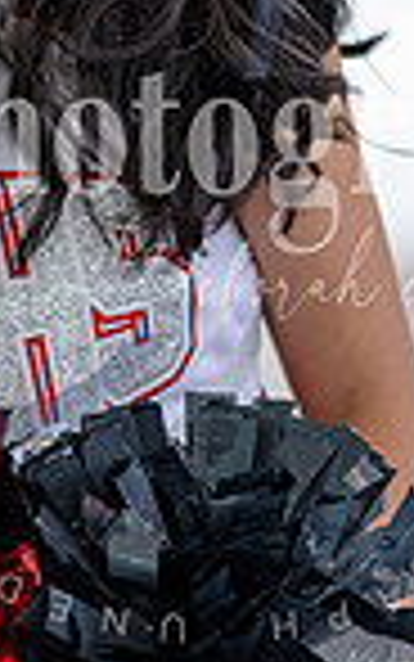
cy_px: 63
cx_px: 140
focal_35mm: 405
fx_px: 7304
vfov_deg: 5.2
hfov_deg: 3.2
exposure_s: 1/125
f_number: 2.8
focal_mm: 130
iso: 250
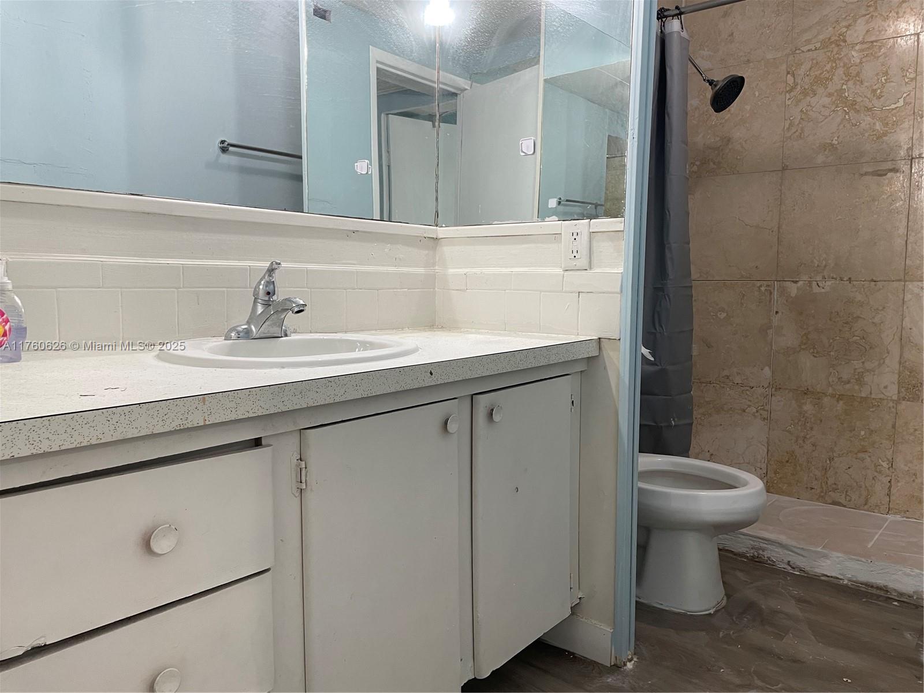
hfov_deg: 67.3
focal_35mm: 26
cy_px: 346
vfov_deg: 53.1
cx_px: 462
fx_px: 694
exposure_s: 1/60
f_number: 1.6
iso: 80
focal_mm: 4.2
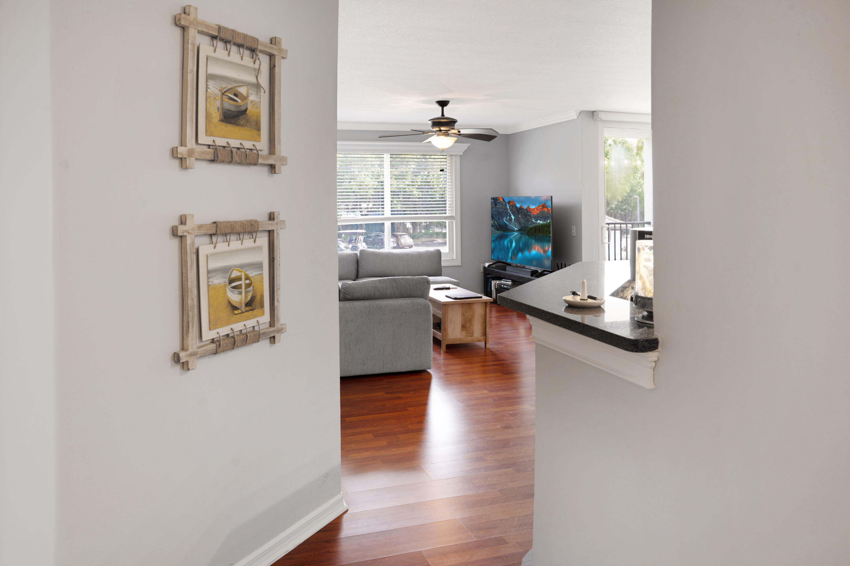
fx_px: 567
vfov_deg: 53.1
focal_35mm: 24
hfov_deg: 73.7
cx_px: 425
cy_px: 283
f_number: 8
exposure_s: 1/13
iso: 100
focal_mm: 24
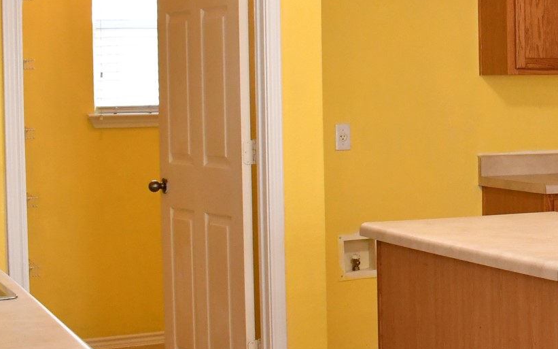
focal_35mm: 89
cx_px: 675
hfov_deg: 21.6
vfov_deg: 14.7
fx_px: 1353
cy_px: 152
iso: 2000
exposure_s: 1/30
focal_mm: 22
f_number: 9
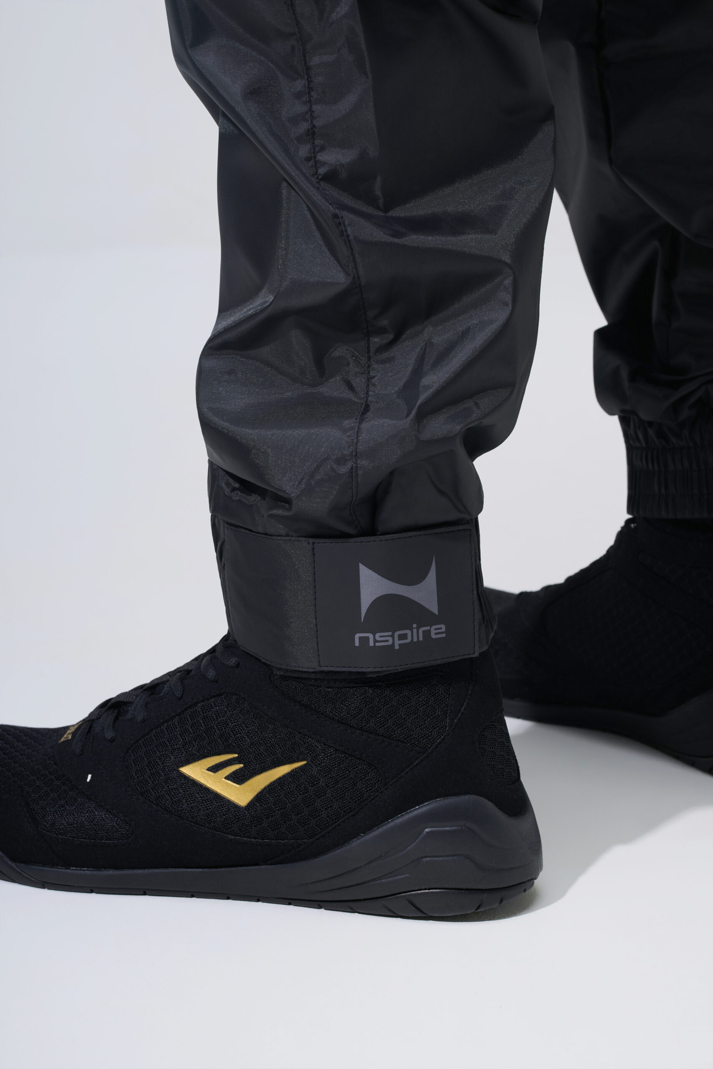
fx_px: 2525
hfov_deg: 16.1
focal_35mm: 85
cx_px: 356
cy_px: 534
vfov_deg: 23.9
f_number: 11
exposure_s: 1/160
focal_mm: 85
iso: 64
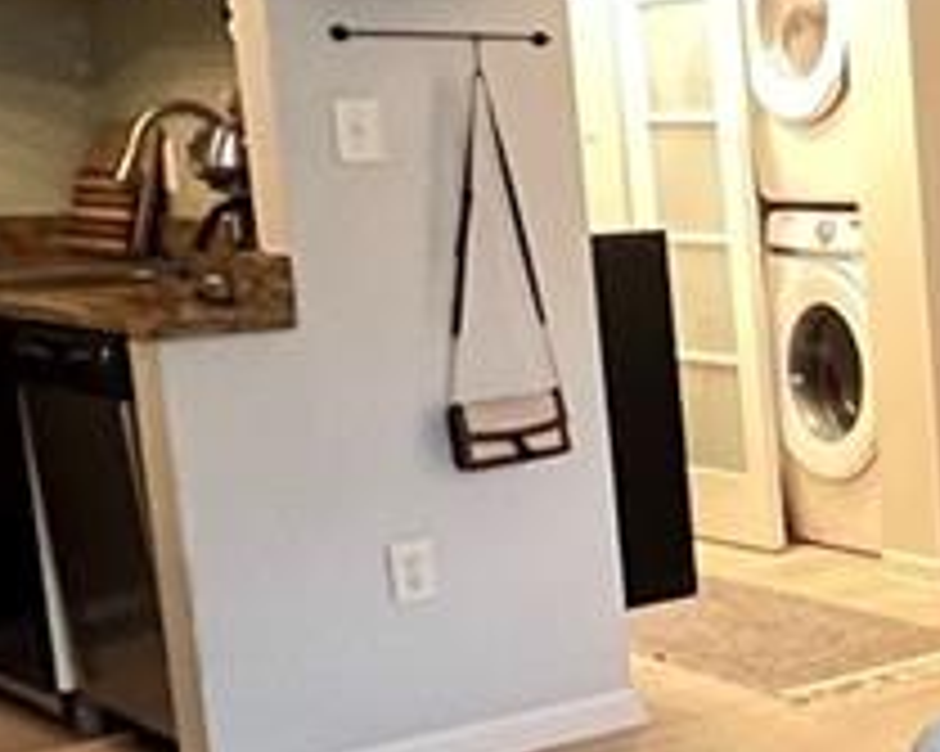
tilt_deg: -7.9
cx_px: 1682
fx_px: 2030
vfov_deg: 20.9
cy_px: 437
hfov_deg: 19.6
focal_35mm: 73
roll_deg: +0.4
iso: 640
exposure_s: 1/60
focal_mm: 1.57
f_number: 1.8
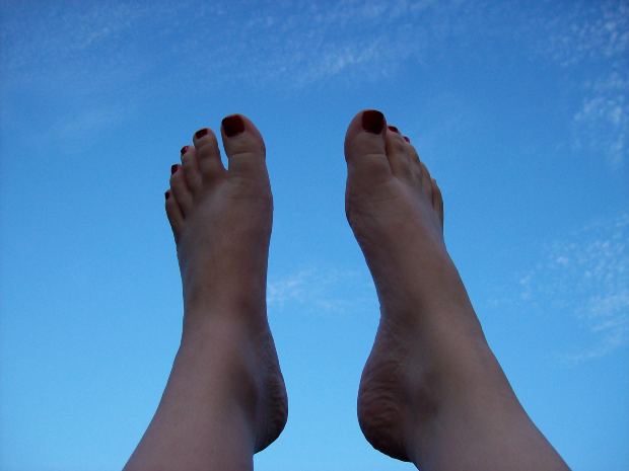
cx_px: 314
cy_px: 236
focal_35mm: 36
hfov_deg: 51.4
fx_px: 654
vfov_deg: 39.7
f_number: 2.7
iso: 80
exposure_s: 1/228
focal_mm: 6
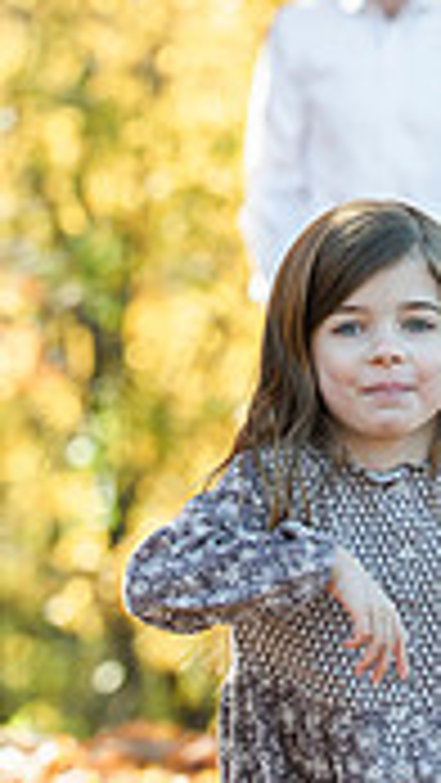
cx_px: 351
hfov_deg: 4.7
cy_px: 162
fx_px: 5337
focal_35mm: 257
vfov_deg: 8.4
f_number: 4
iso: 500
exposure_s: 1/800
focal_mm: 95
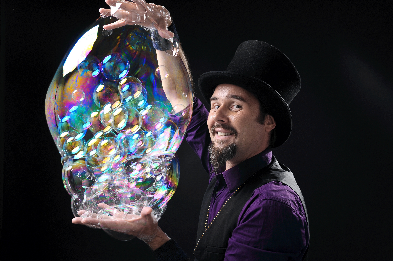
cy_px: 130
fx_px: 736
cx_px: 196
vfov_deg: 20.1
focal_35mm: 68
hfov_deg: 29.9
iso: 200
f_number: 5
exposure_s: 1/125
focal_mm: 45
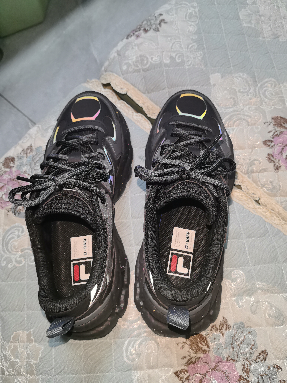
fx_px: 298
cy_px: 192
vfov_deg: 65.3
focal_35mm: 27
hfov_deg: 51.4
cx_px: 144
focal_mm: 5.52
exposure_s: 1/59.5
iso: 125
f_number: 1.9
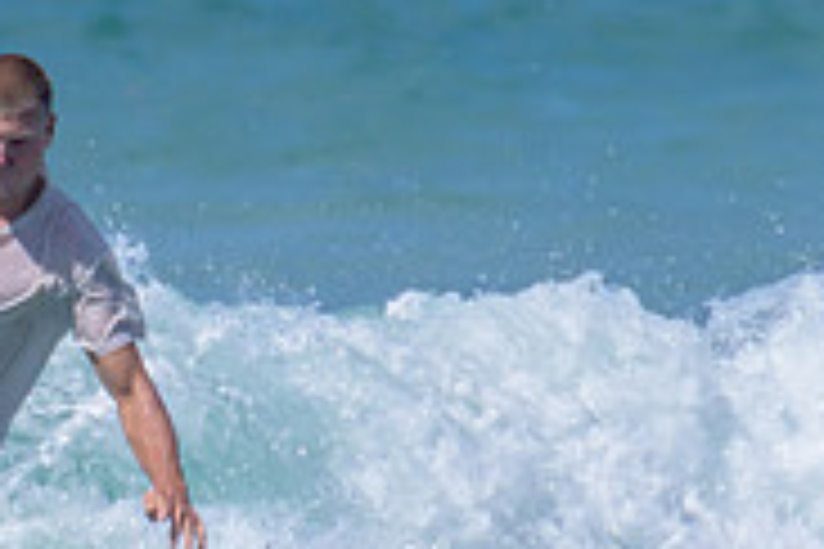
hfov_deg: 0.6
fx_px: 78663
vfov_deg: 0.4
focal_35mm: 3437
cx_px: 1
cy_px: 415
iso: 560
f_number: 11
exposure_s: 1/2000
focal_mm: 800
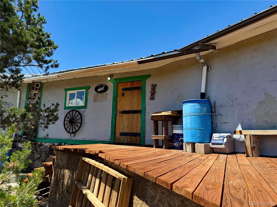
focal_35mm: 24
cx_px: 138
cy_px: 104
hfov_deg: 71.6
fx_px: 192
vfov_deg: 56.8
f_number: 1.78
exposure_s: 1/2299
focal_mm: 6.76
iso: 80
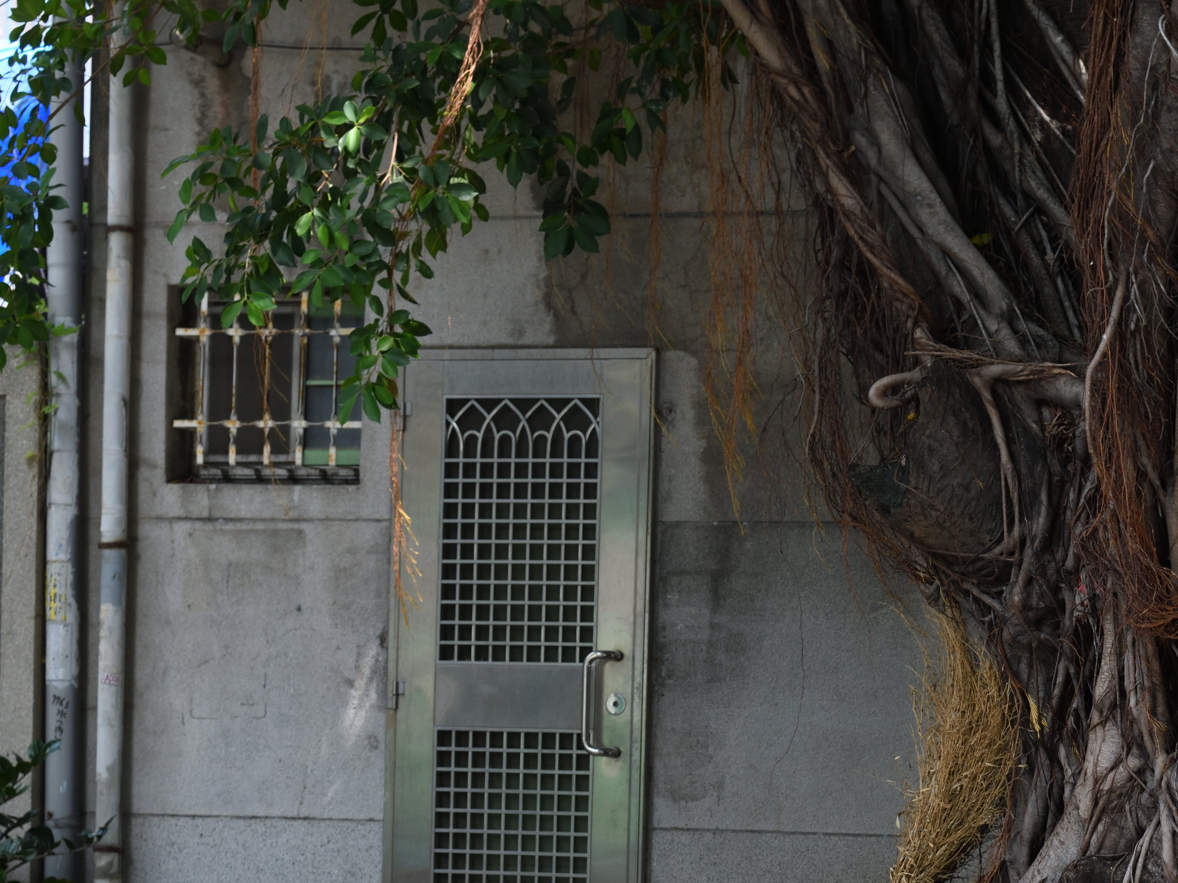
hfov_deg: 16.8
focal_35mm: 116
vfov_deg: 12.6
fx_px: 3947
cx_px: 1037
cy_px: 871
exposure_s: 1/100
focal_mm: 50
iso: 400
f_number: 8
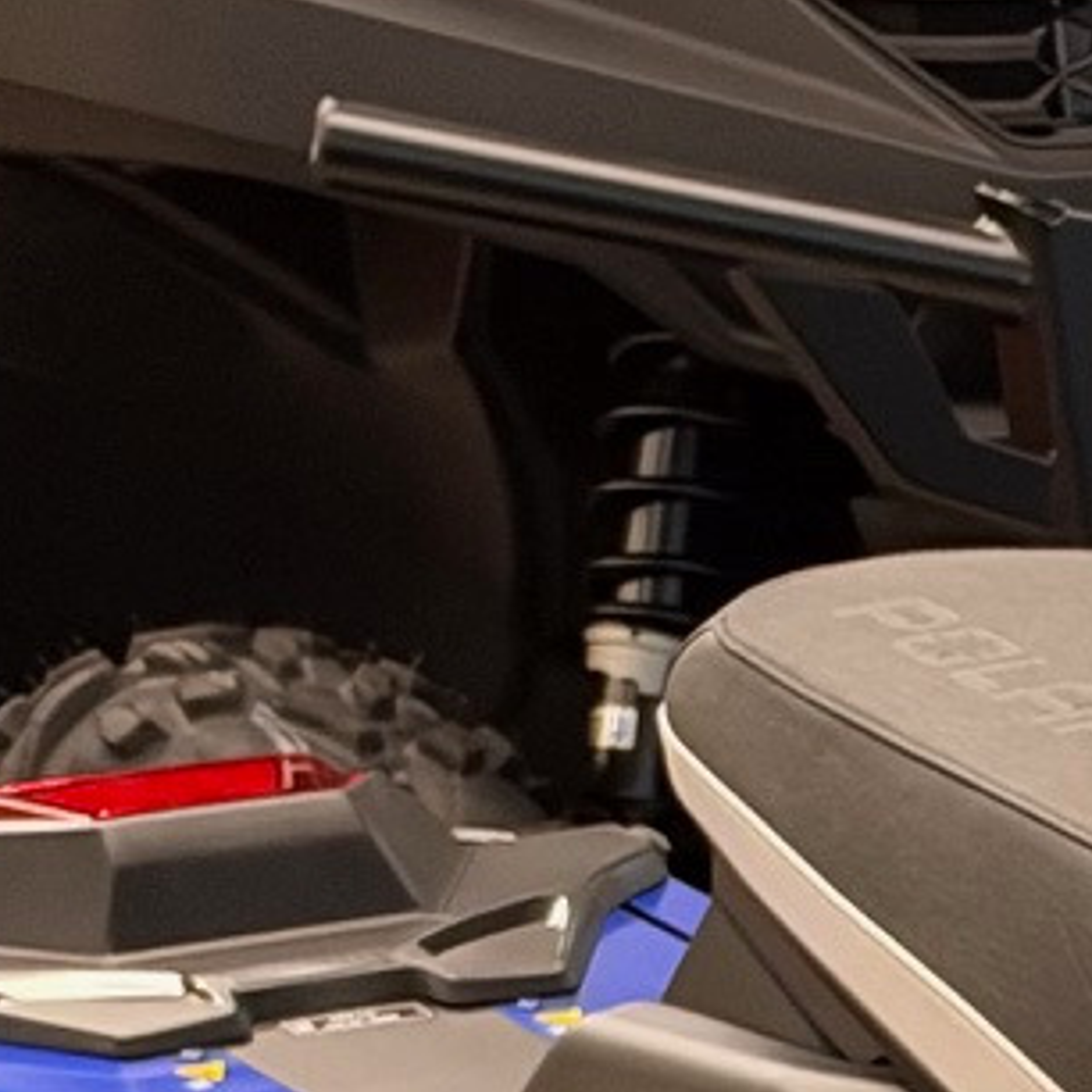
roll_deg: -0.5
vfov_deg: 8.2
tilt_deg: -22.3
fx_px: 7067
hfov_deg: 7.4
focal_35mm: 198
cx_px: 3733
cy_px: 2462
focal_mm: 6.93
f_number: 1.48
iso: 250
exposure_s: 1/60
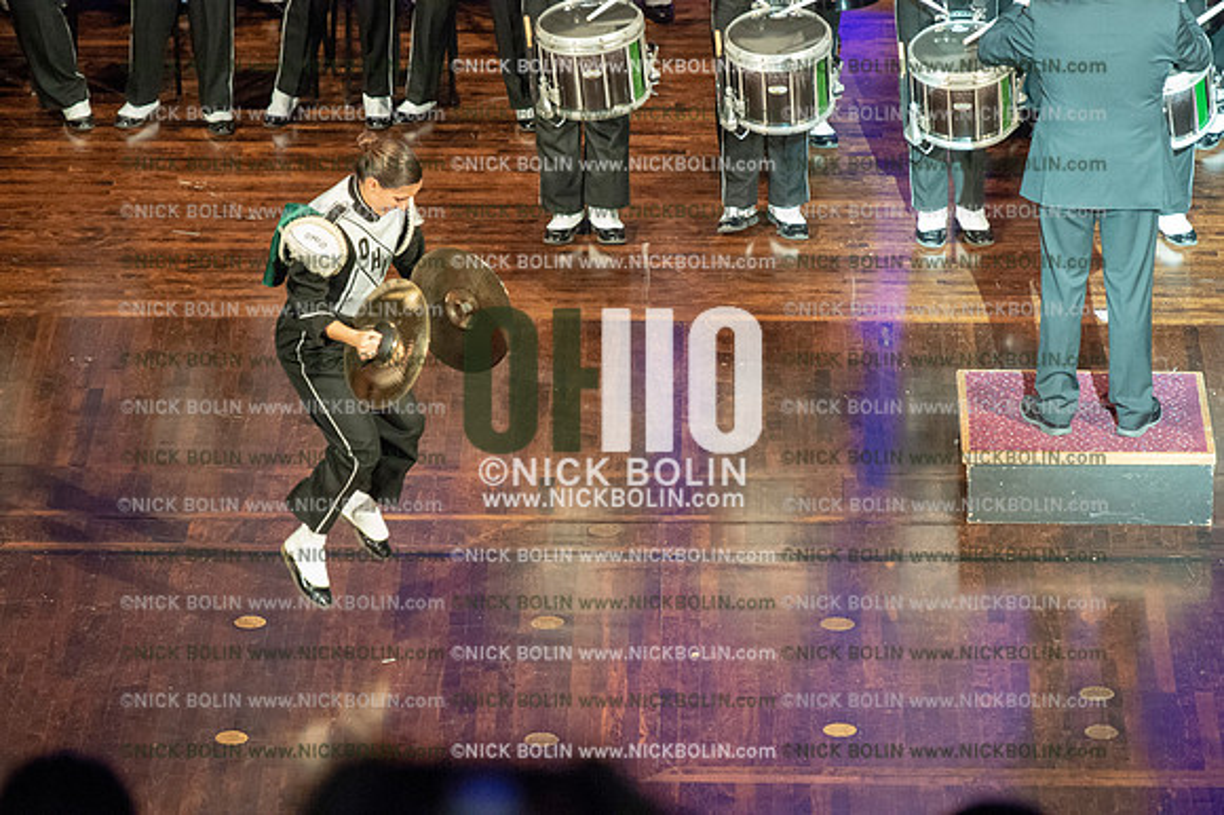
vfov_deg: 6.5
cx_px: 612
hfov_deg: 9.8
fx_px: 7136
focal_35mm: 210
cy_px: 408
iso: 8000
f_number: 5.6
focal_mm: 210
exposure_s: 1/200
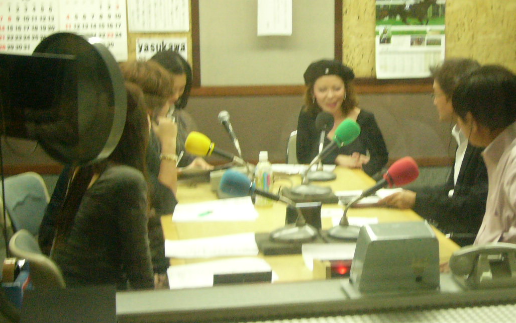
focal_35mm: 70
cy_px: 137
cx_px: 309
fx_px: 984
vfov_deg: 18.6
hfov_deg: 29.3
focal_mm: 8.8
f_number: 3.4
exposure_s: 1/40
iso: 400
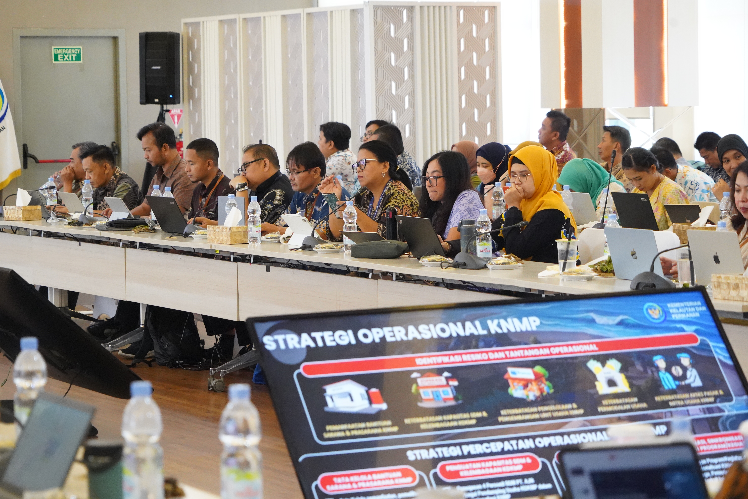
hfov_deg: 18.3
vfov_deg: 12.2
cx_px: 374
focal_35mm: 112
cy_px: 250
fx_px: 2327
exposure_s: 1/125
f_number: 6.3
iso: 10000
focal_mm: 112
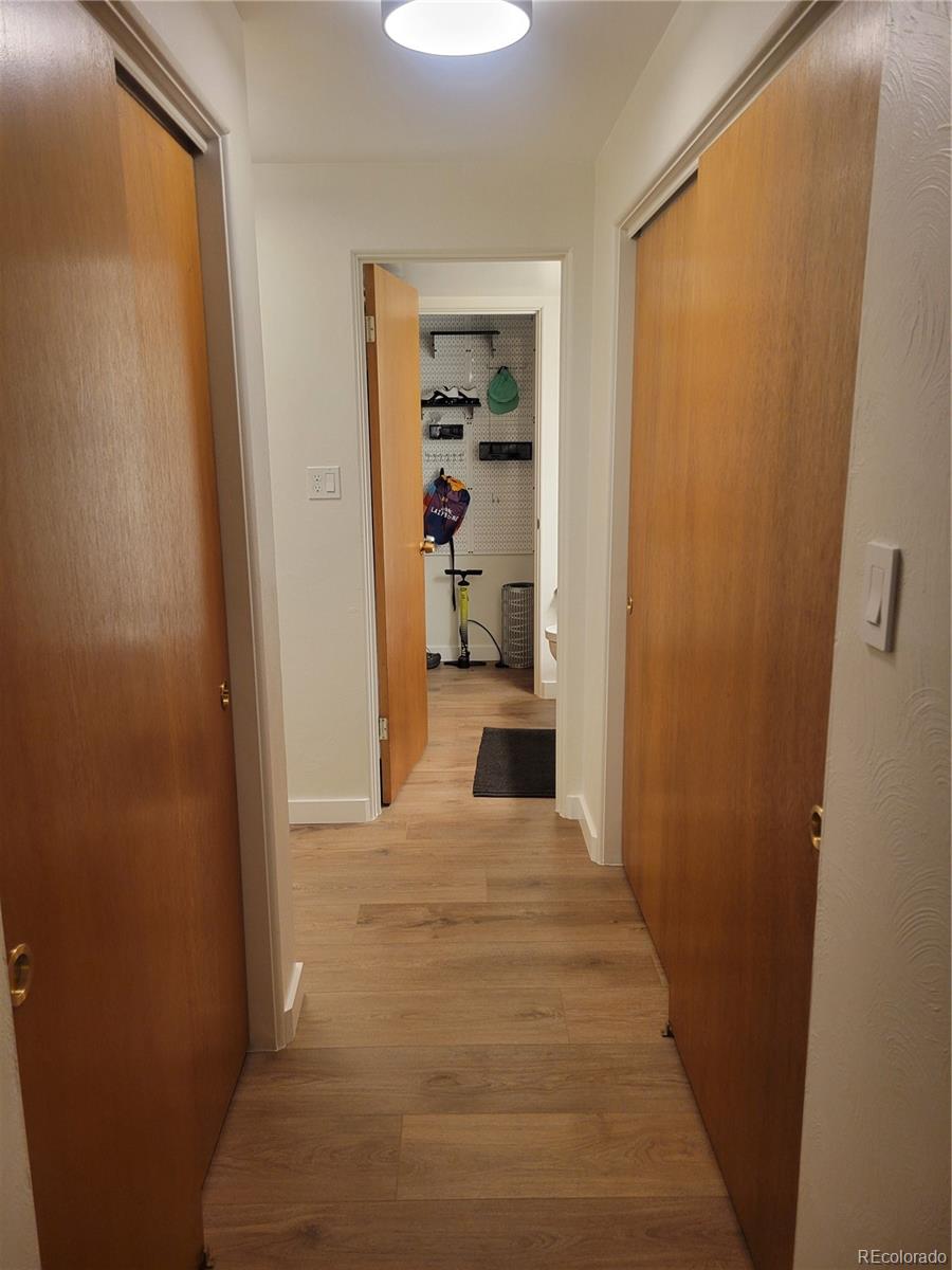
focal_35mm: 26
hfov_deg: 53.1
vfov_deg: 67.3
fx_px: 953
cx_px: 476
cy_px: 635
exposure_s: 1/60
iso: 200
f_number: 1.8
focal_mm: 5.4
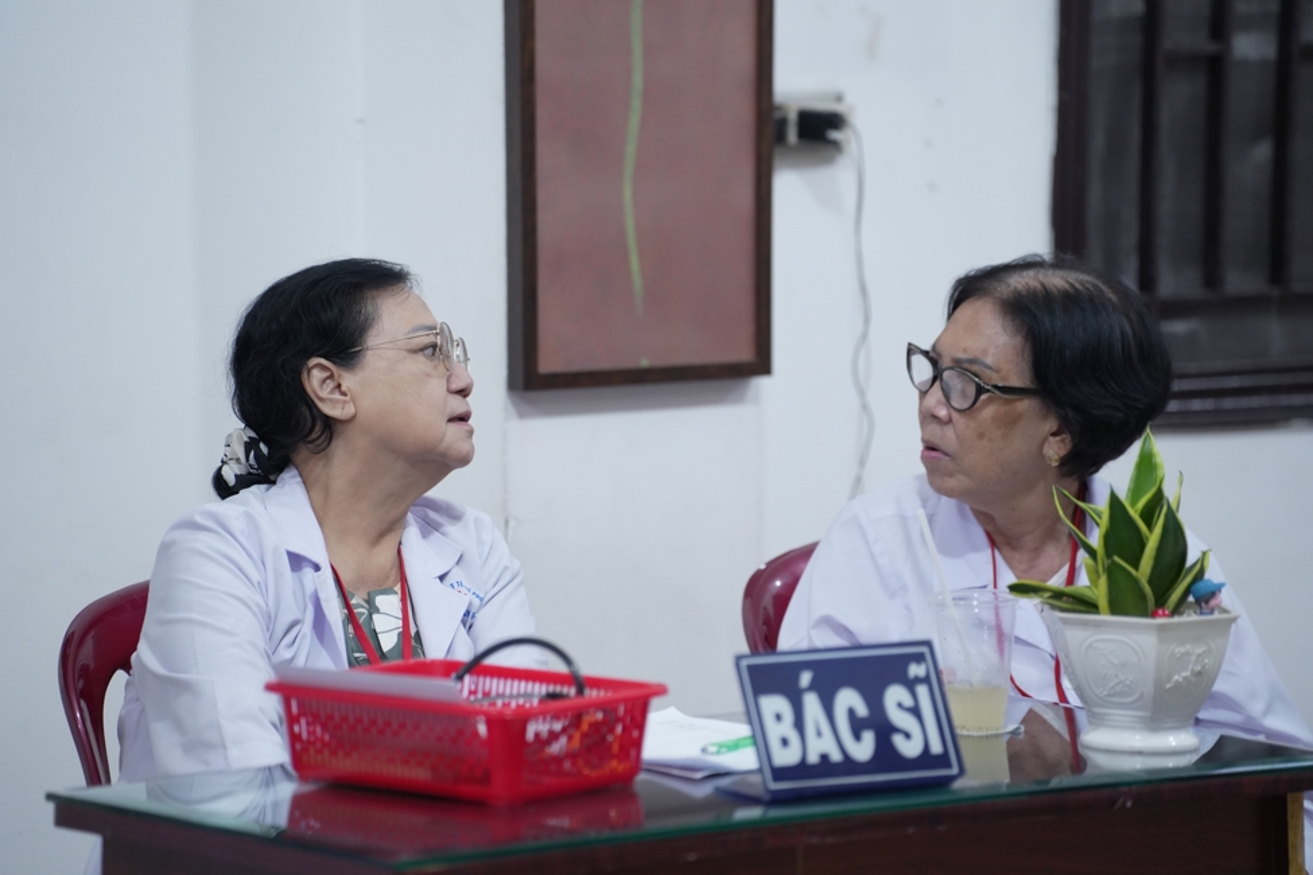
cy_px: 438
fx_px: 5470
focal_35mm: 150
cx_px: 656
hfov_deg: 13.7
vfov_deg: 9.1
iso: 2500
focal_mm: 150
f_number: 2.8
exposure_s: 1/200
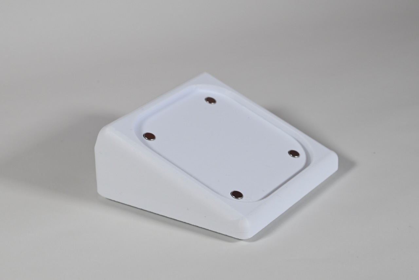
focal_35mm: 70
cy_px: 140
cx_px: 210
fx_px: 815
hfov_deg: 28.8
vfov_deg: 19.5
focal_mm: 70
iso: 800
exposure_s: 1/80
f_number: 14
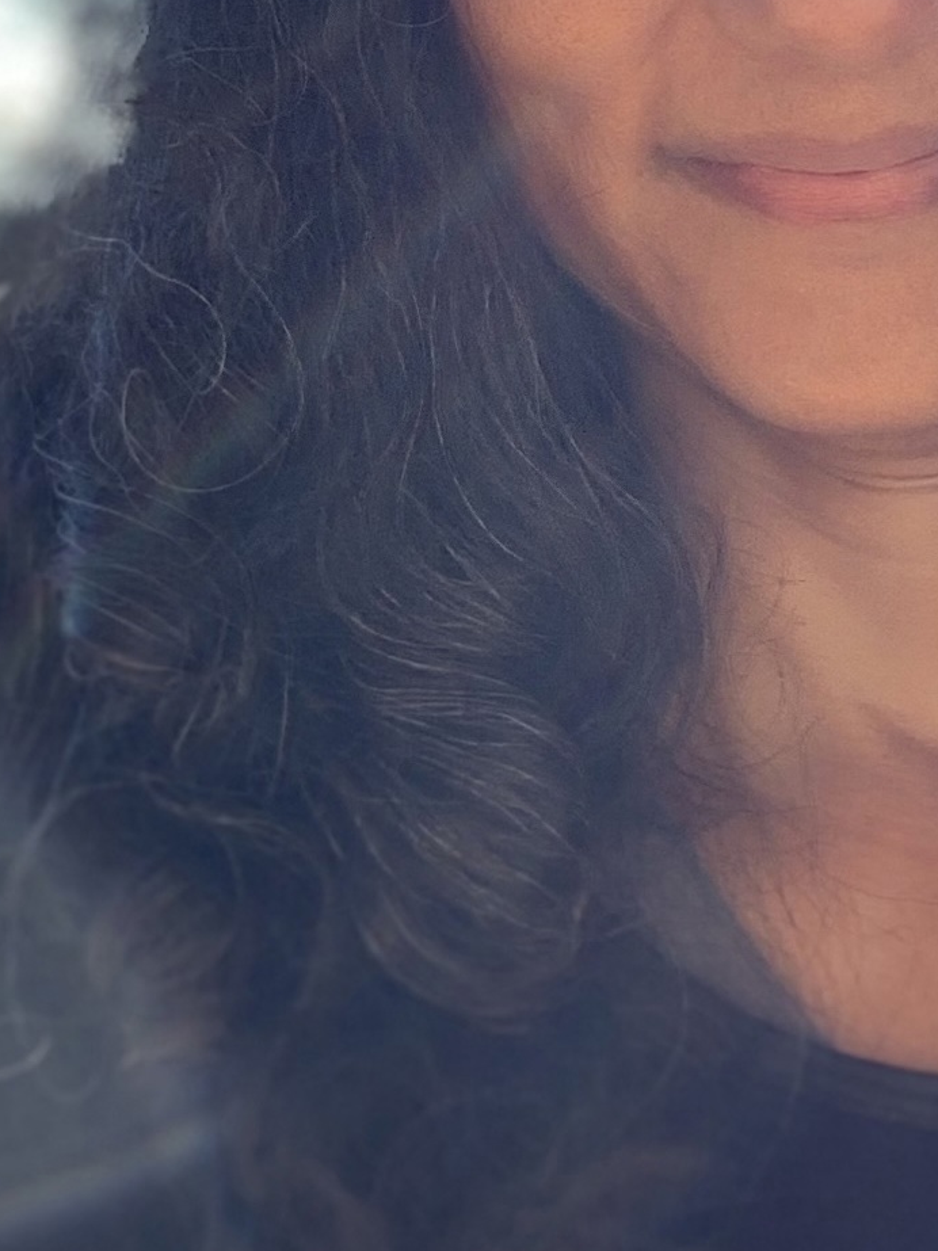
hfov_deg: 23.5
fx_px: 2204
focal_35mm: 61
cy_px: 180
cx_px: 822
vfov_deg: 30.6
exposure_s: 1/179
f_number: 2.2
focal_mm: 2.87
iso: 16
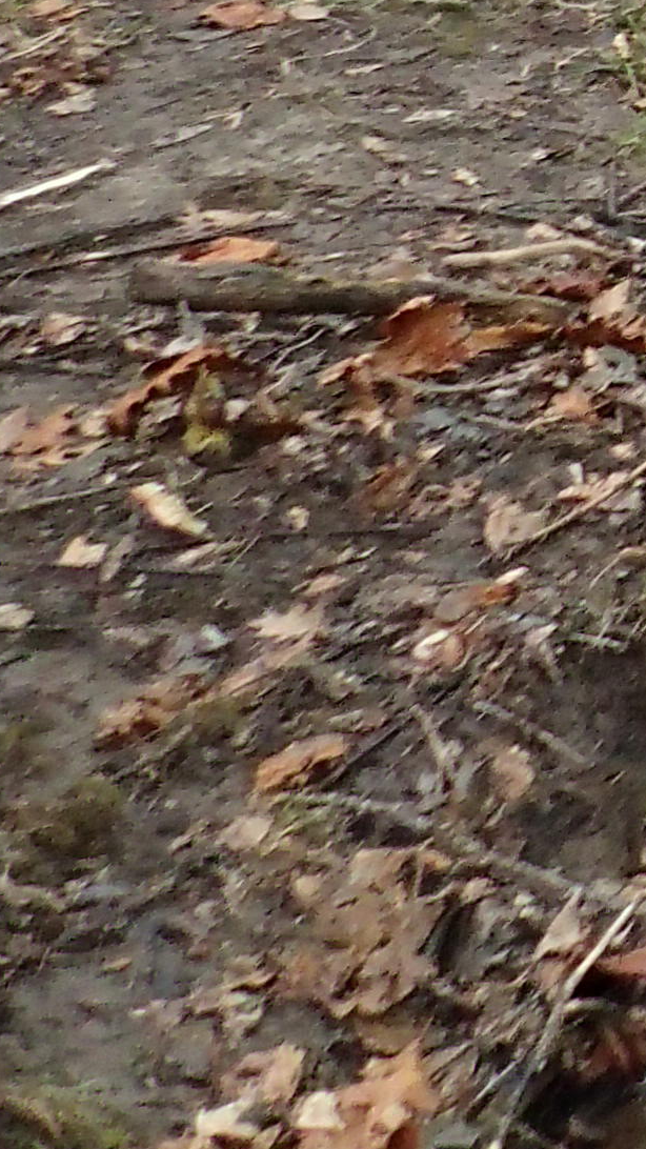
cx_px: 1621
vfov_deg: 20.0
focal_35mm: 99
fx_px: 3016
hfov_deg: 10.3
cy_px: -291
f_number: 2
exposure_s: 1/500
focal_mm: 4.5
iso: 500
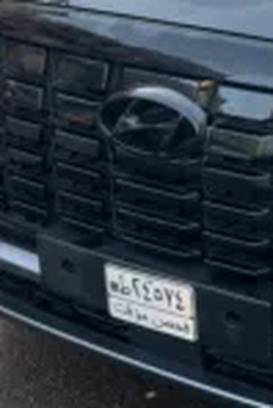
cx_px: 350
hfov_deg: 17.6
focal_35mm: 73
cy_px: 14
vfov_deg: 26.4
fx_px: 828
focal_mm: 5.7
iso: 40
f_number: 1.5
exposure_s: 1/192
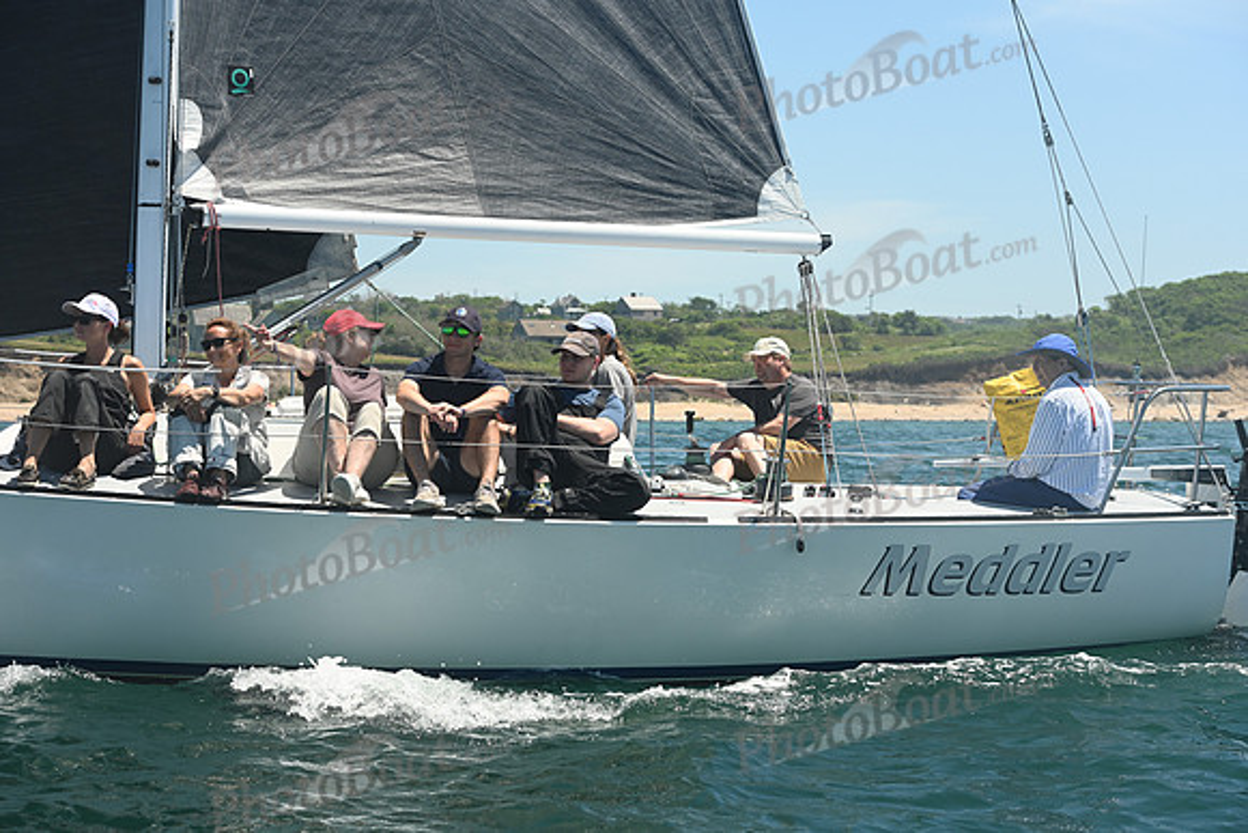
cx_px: 624
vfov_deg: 19.5
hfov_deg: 28.8
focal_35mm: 70
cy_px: 416
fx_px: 2427
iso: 320
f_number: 7.1
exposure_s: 1/1000
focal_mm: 70
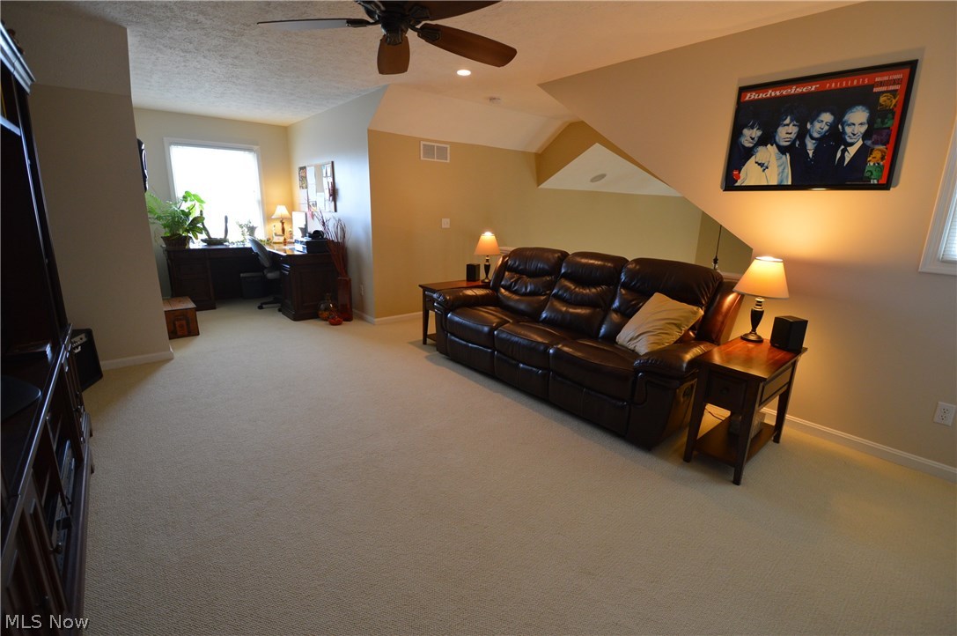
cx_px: 478
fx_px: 398
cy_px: 318
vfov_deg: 77.2
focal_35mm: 15
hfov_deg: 100.5
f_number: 3.5
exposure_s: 1/60
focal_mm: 10
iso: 560
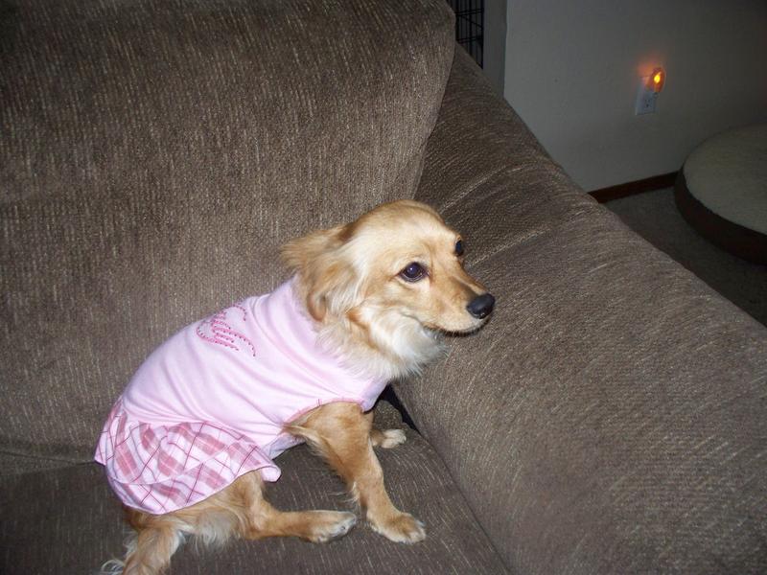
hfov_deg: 51.4
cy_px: 288
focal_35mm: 36
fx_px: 798
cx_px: 384
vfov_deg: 39.7
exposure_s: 1/30
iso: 200
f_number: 2.8
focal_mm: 7.54
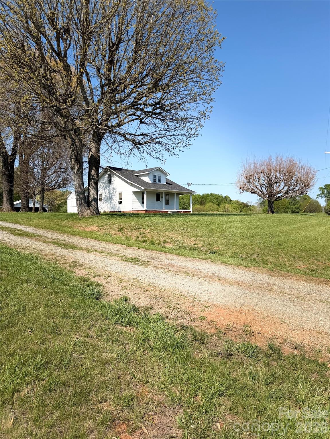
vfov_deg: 71.6
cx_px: 165
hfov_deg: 56.8
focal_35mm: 24
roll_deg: -0.4
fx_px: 305
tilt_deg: -1.7
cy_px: 220
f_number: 1.78
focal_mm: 6.76
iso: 80
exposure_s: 1/4975
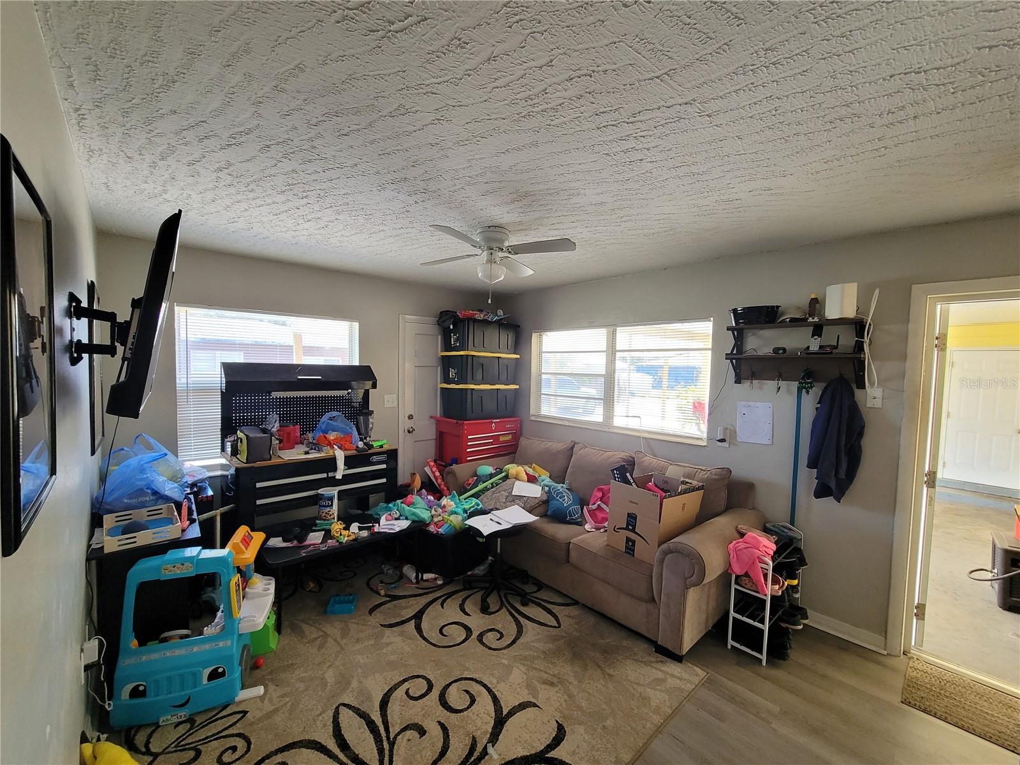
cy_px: 382
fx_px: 383
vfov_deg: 89.9
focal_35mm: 13
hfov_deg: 106.2
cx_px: 510
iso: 200
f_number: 2.2
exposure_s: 1/60
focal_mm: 2.2
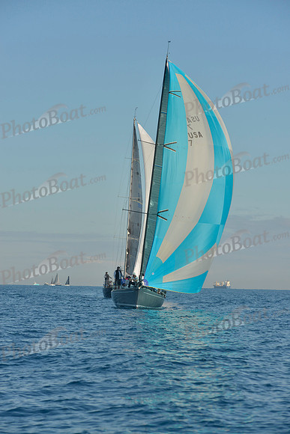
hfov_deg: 13.4
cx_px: 145
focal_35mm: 102
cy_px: 217
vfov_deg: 20.0
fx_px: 1232
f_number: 7.1
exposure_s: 1/800
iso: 200
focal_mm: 102
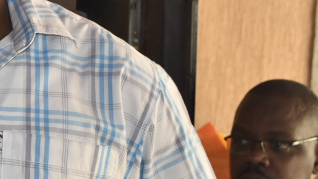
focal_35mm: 169
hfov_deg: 12.6
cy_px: 50
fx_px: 1425
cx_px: 28
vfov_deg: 7.2
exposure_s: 1/125
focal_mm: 40
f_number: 5.6
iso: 800
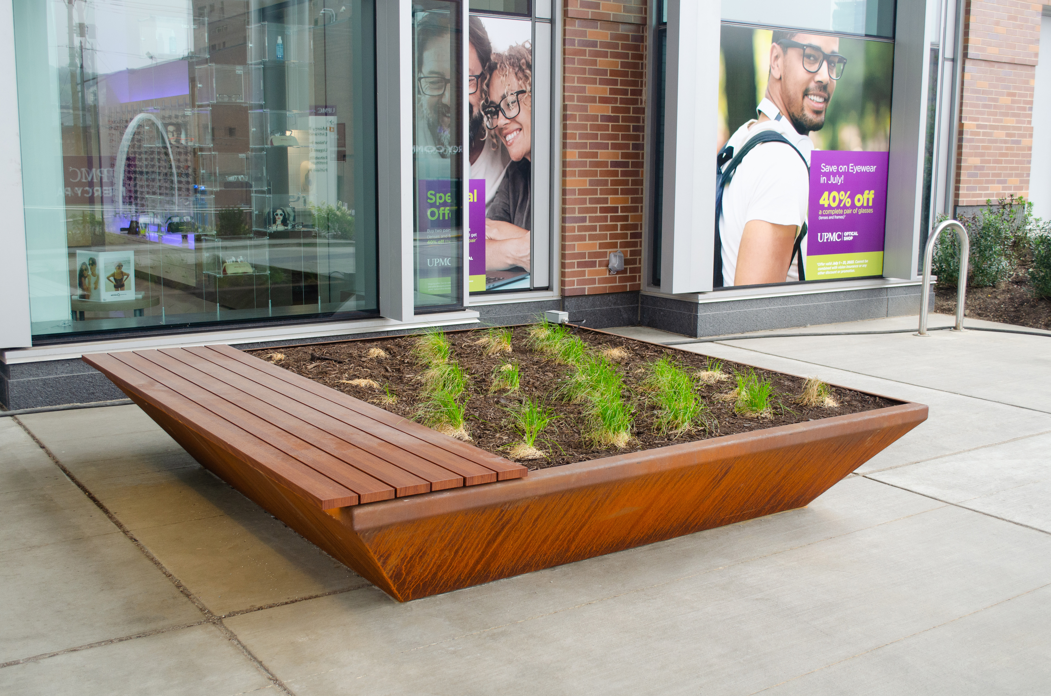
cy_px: 348
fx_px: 1136
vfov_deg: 34.1
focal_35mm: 39
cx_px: 526
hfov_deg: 49.6
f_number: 5.6
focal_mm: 26
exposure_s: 1/125
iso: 400
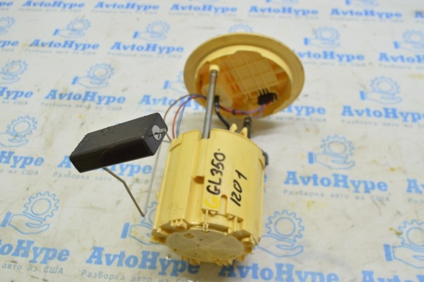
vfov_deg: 38.3
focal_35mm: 34
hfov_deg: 55.2
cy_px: 141
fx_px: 406
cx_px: 212
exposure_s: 1/20
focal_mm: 23
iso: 400
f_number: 5.6
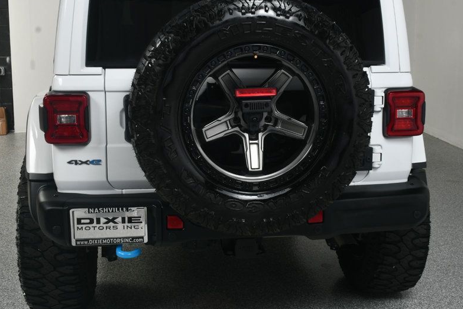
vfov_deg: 26.4
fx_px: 656
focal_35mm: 51
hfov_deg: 38.9
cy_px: 121
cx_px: 248
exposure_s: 1/160
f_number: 13
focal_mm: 26
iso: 100
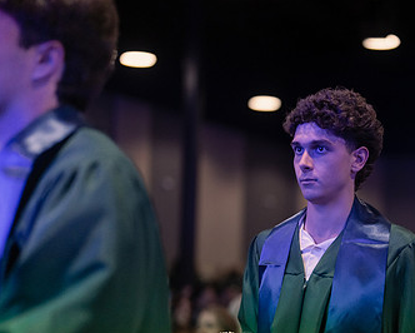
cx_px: 351
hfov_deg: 21.1
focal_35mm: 89
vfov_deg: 17.2
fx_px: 1094
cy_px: 247
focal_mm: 50
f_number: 1.2
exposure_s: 1/500
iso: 1250
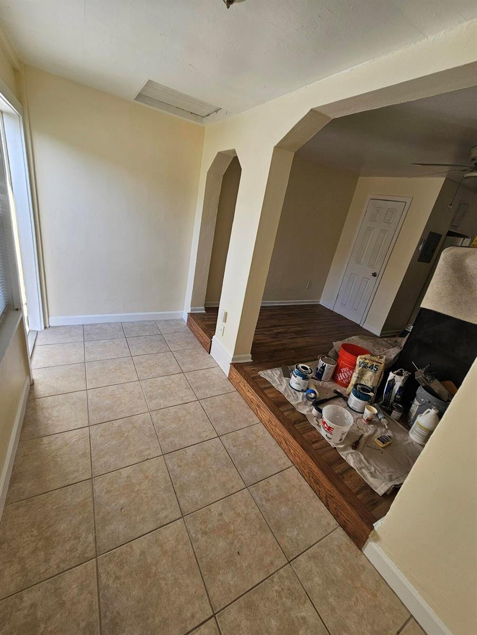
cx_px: 238
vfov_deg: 106.2
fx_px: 239
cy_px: 318
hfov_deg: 89.9
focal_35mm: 13
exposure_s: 1/155
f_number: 2.2
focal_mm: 2.2
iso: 50
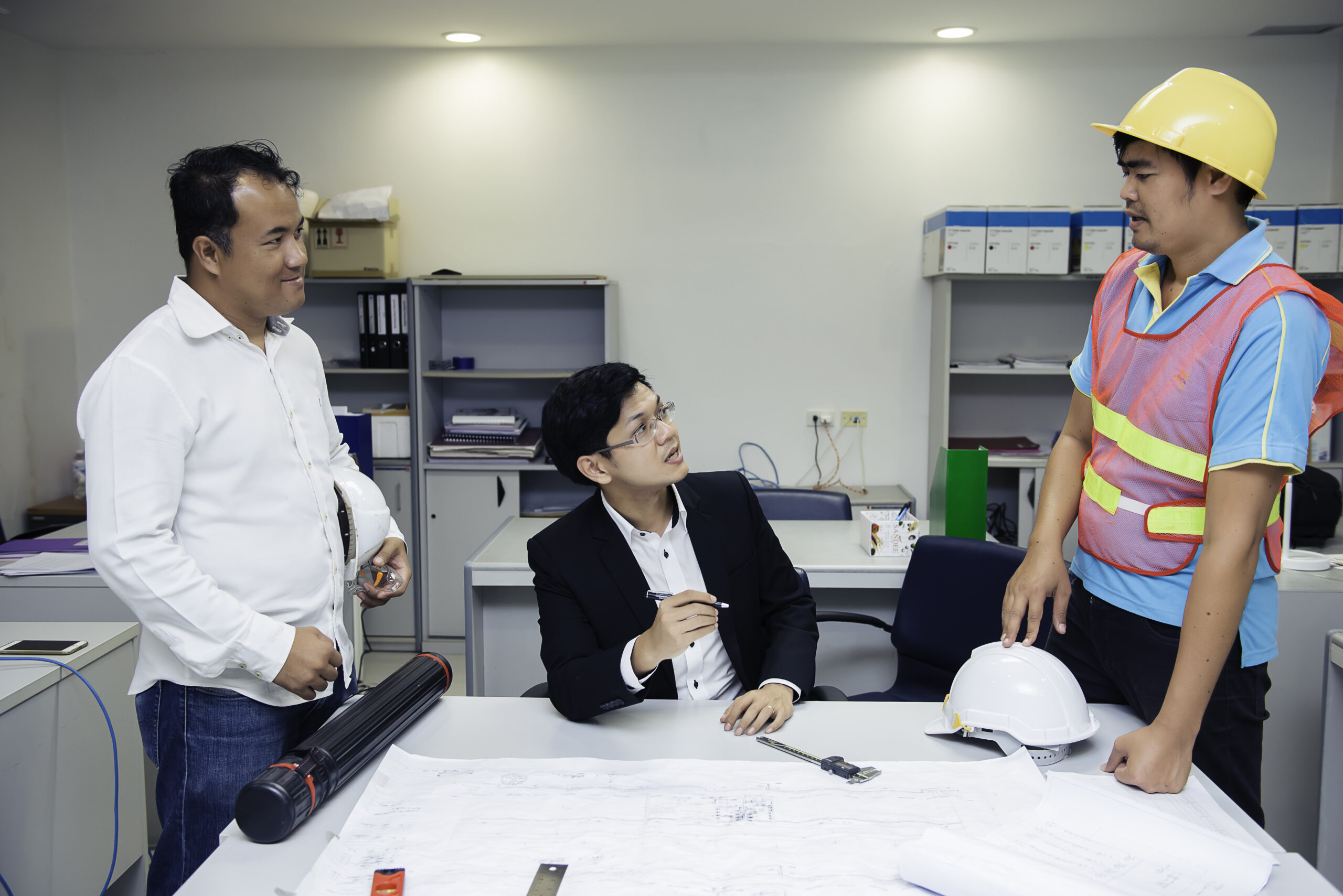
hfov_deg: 55.8
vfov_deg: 38.9
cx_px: 672
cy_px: 448
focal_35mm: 34
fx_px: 1269
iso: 800
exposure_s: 1/125
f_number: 4
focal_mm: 34
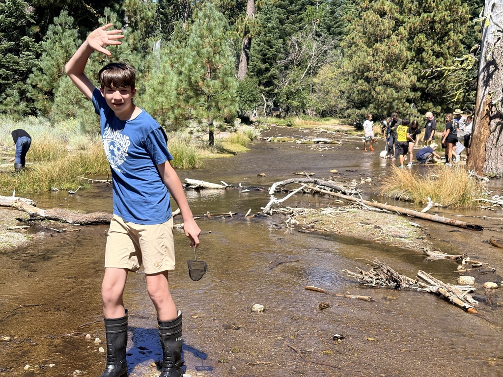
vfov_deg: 28.0
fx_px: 756
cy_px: 188
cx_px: 252
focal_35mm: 52
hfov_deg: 36.8
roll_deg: -1.5
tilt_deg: -3.5
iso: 32
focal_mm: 5.96
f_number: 1.6
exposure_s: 1/1709
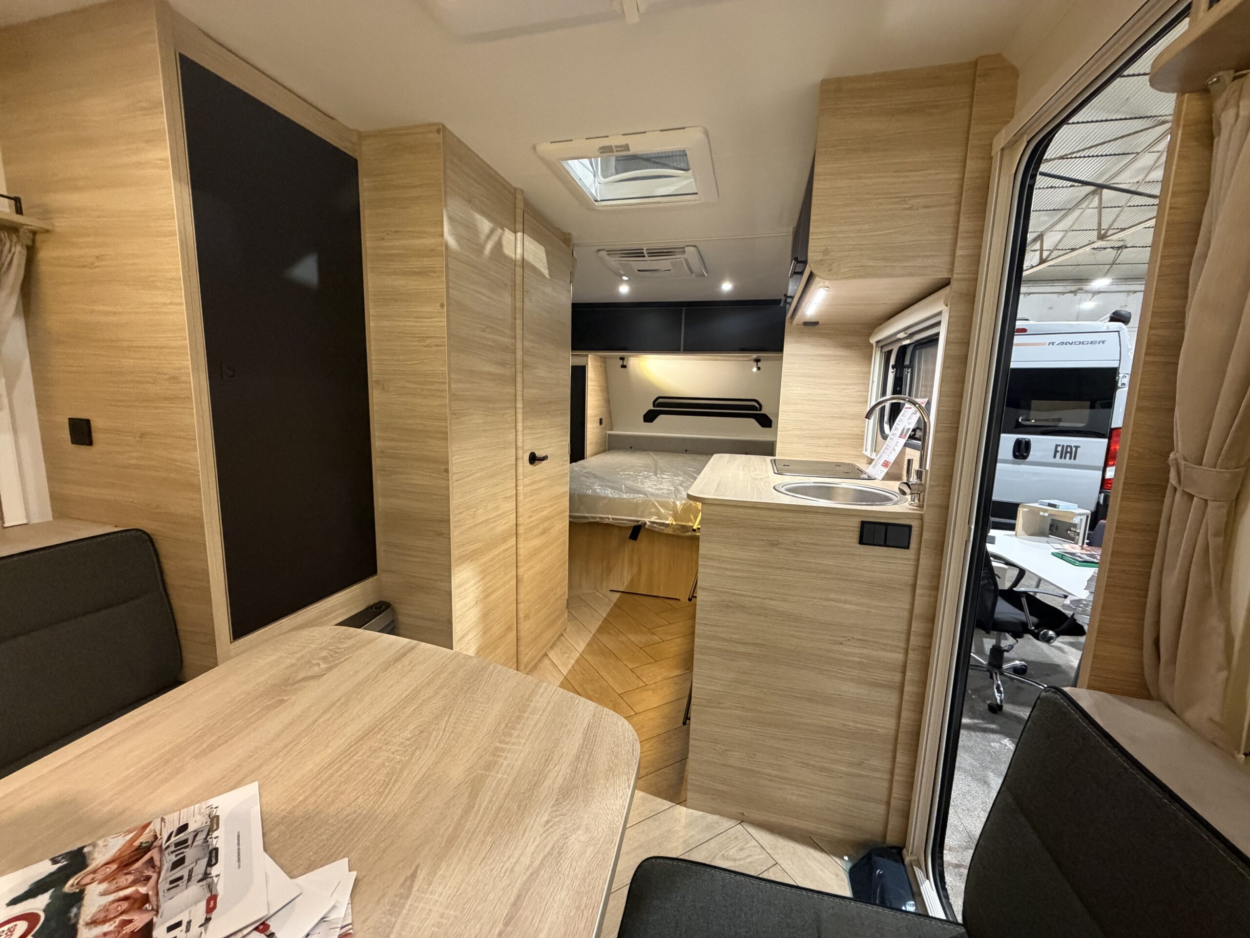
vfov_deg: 85.7
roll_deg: -0.4
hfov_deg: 102.1
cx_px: 625
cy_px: 469
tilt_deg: -8.5
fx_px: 506
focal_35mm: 14
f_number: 2.2
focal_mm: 2.22
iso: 500
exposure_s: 1/50
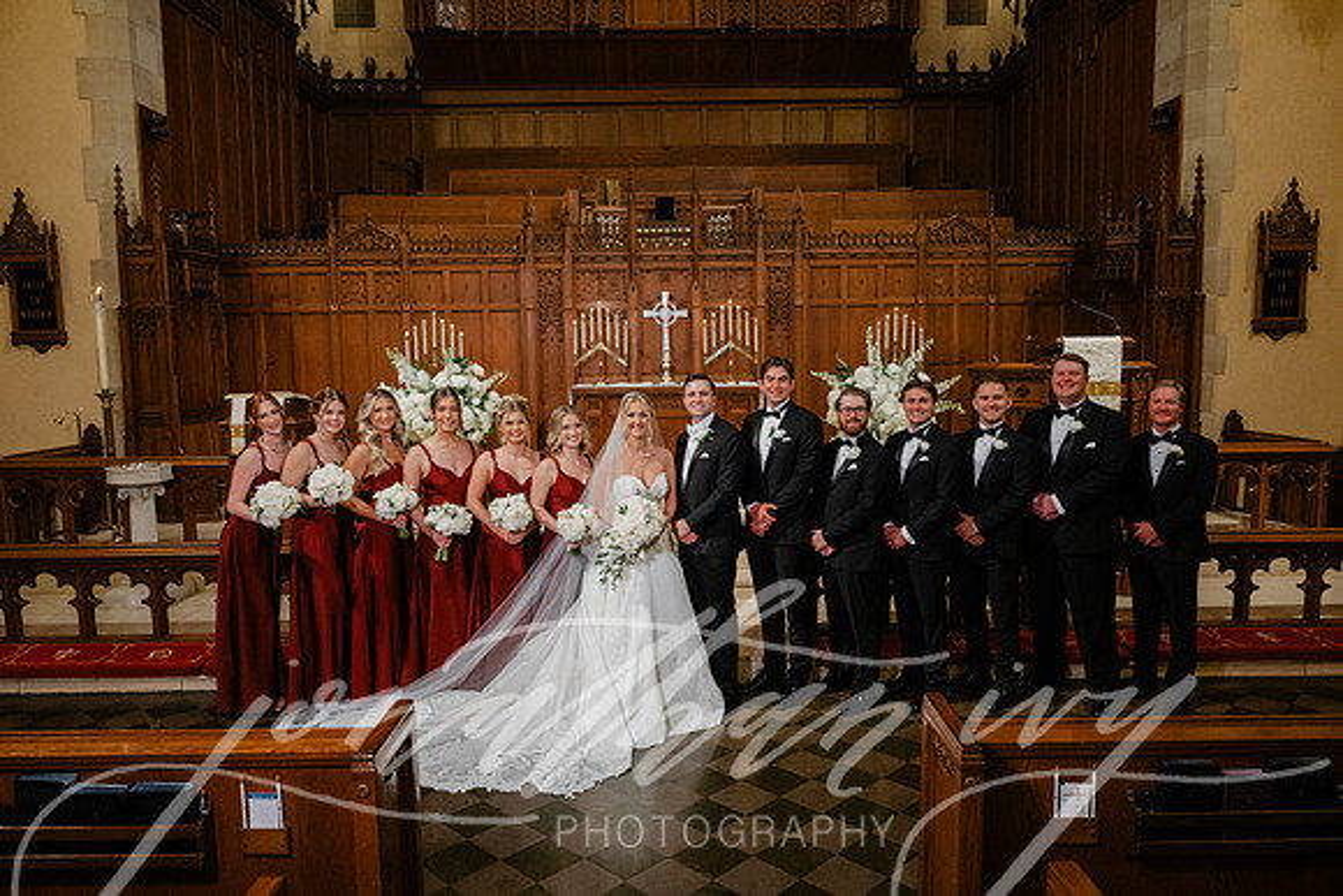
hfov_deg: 70.4
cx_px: 672
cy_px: 448
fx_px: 951
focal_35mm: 26
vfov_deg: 50.4
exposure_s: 1/160
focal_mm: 25.5
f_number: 2.8
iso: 2000
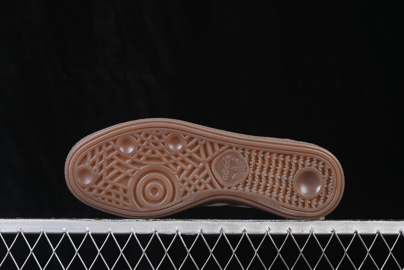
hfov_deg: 27.0
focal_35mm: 75
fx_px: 842
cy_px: 135
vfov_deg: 18.2
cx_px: 202
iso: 160
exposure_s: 1/80
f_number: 7.1
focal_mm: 50
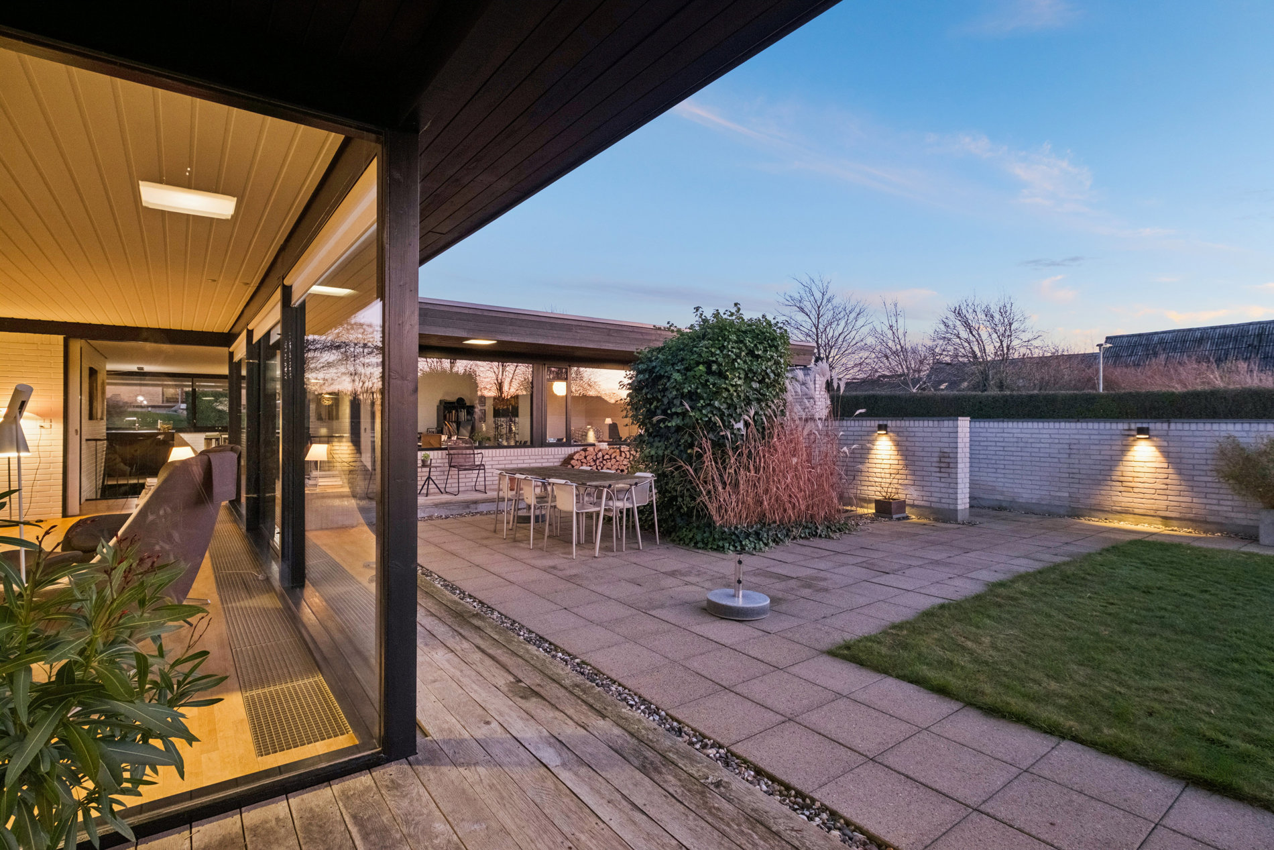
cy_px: 425
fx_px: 602
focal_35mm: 17
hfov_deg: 93.3
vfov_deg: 70.4
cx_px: 637
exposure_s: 1/4
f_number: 8
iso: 800
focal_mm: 11
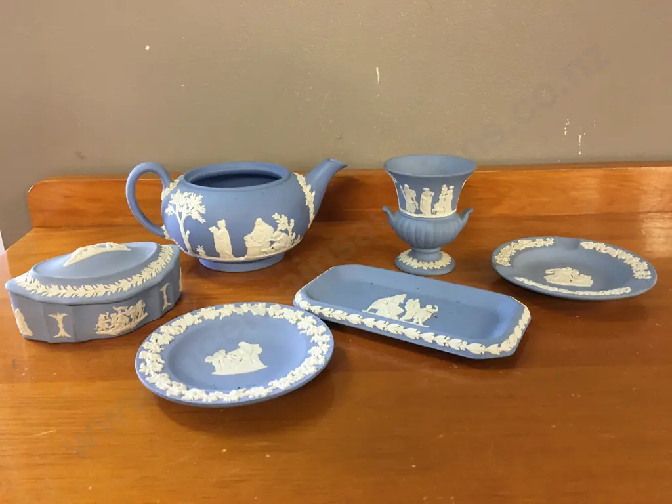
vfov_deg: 48.2
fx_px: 563
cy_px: 252
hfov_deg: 61.7
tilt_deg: -19.8
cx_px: 336
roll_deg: -0.9
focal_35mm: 29
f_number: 2.2
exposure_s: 1/17
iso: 80
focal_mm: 4.15
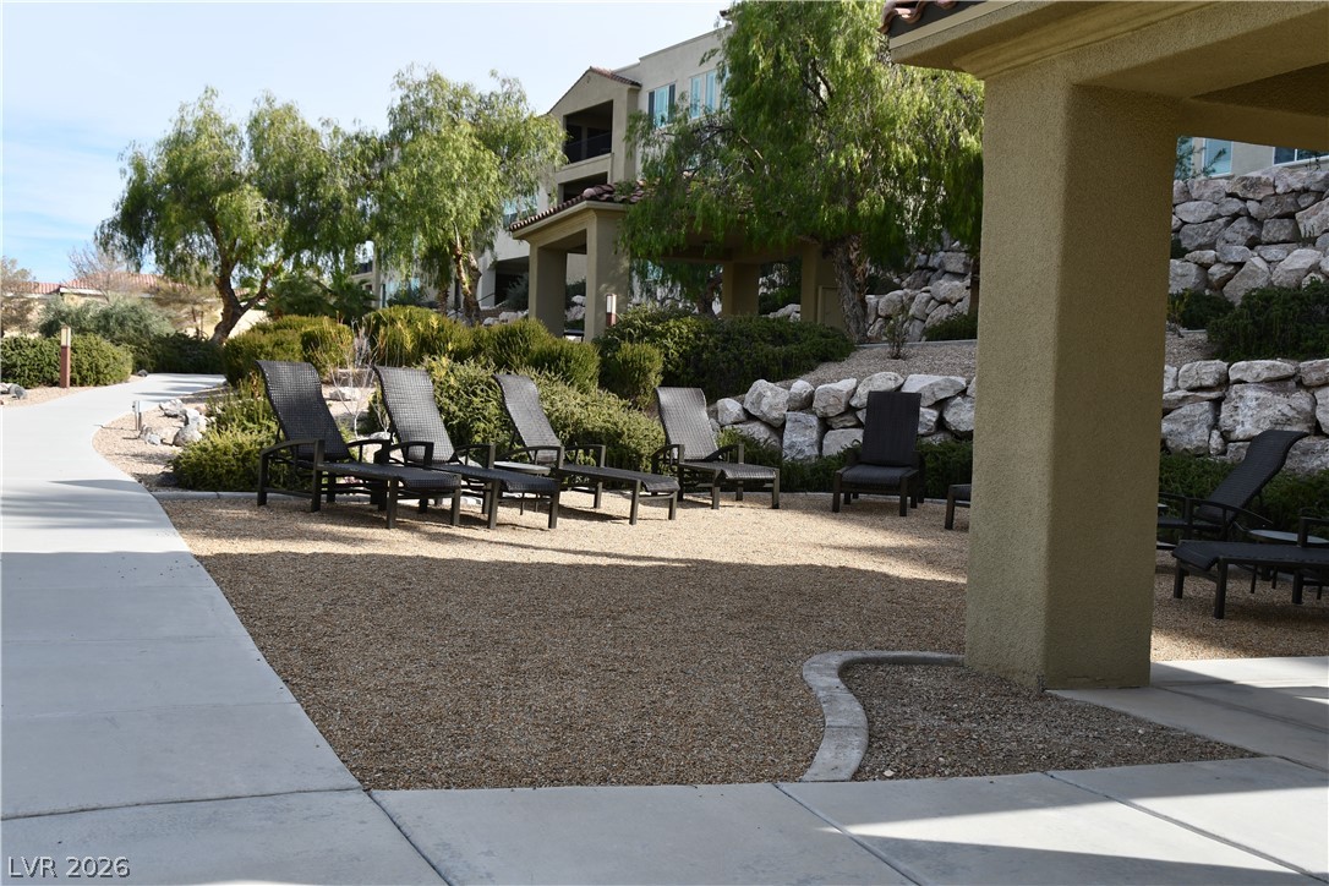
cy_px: 443
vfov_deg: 33.4
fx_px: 1477
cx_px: 664
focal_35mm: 40
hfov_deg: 48.5
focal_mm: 27
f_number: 8
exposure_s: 1/250
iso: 110
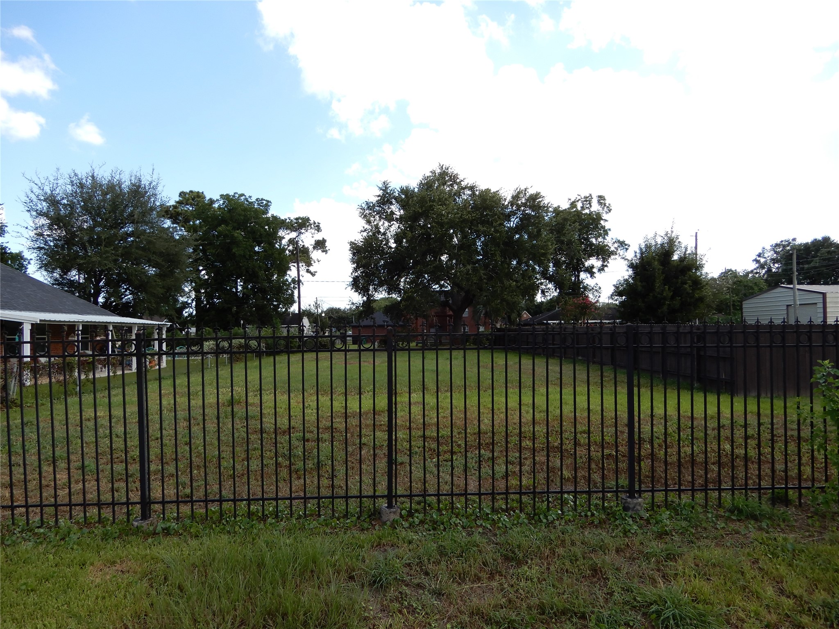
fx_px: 582
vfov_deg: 56.8
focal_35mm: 24
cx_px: 420
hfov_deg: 71.6
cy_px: 314
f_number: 3.4
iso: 80
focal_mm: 4.3
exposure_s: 1/400
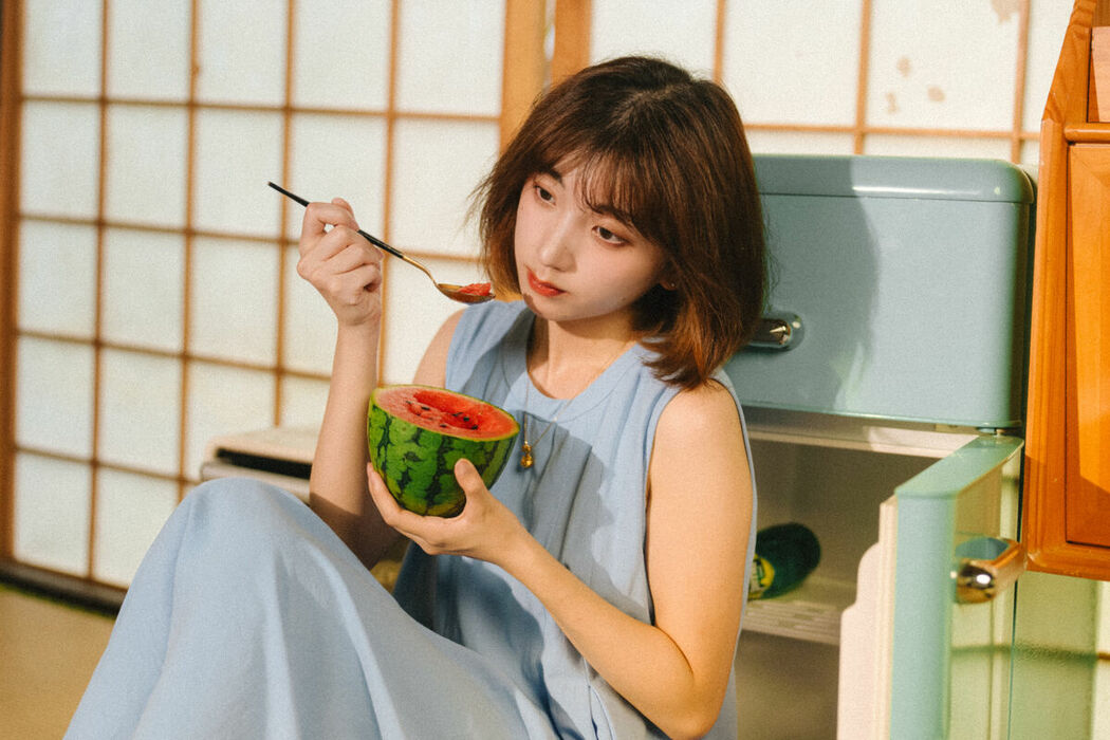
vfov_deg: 22.3
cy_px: 370
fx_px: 1881
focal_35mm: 61
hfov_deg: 32.9
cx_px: 555
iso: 400
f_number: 2.5
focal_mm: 61
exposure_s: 1/800
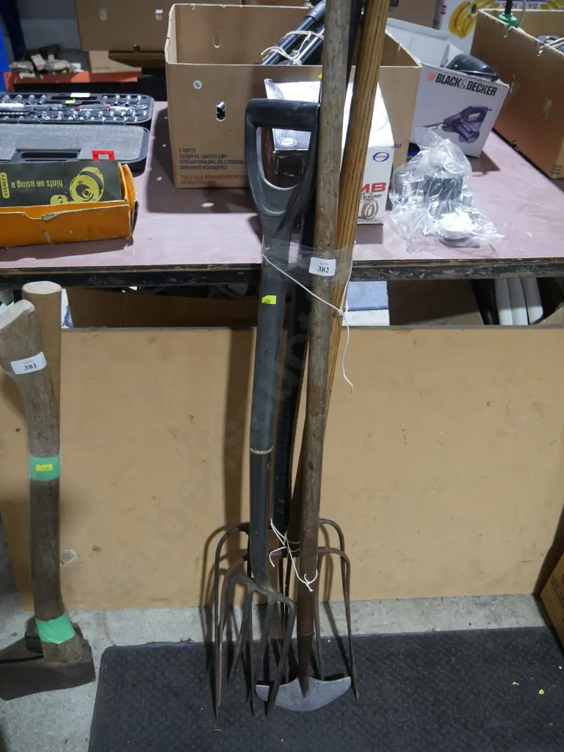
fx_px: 608
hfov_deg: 49.7
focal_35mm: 28
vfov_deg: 63.4
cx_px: 282
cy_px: 376
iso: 800
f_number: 3.5
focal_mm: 14
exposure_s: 1/60
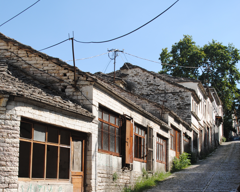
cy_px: 127
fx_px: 455
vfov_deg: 23.7
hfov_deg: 29.6
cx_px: 121
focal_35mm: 64
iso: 100
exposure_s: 1/200
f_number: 7.1
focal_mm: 30
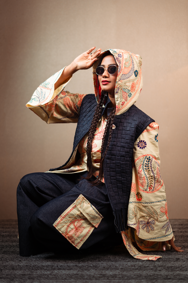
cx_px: 94
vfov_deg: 39.6
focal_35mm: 50
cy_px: 142
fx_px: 392
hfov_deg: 27.0
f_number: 1.8
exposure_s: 1/200
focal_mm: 50
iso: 160
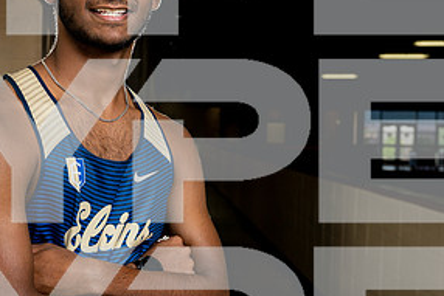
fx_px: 975
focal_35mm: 79
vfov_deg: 17.3
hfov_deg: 25.3
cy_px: 142
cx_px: 102
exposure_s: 1/250
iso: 320
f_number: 5.6
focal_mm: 39
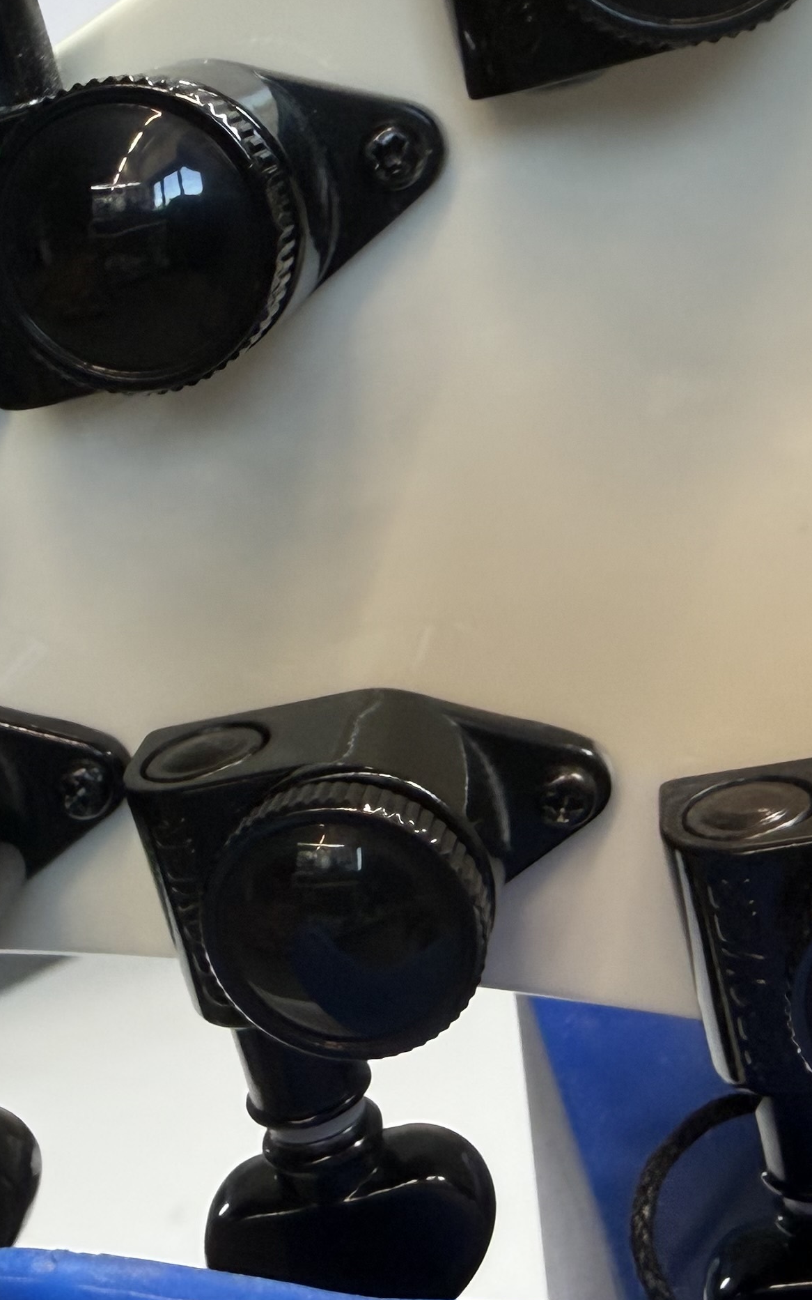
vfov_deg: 36.8
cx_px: 473
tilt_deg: -8.5
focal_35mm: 55
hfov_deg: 23.5
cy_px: 532
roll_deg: +9.5
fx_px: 1947
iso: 160
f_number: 2.2
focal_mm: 2.22
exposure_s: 1/120
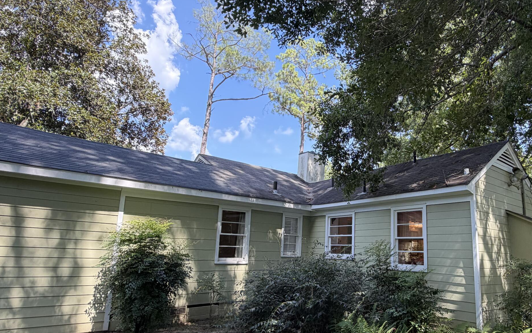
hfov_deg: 74.3
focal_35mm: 24
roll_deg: -3.2
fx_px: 348
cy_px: 196
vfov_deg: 50.8
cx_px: 309
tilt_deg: +10.0
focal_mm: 2.22
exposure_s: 1/193
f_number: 2.2
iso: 50
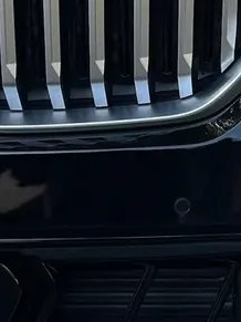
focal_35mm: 198
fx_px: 1839
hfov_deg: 7.3
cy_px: 11
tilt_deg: -7.4
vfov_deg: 9.9
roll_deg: +1.6
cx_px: 446
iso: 80
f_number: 1.78
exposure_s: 1/1258
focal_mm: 6.86
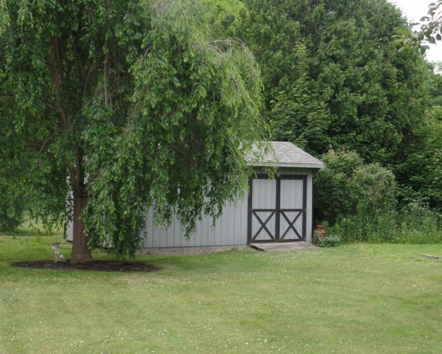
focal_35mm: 67
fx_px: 876
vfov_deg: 22.8
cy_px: 177
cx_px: 232
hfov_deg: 28.3
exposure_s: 1/90
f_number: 3.6
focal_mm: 11.4
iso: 80
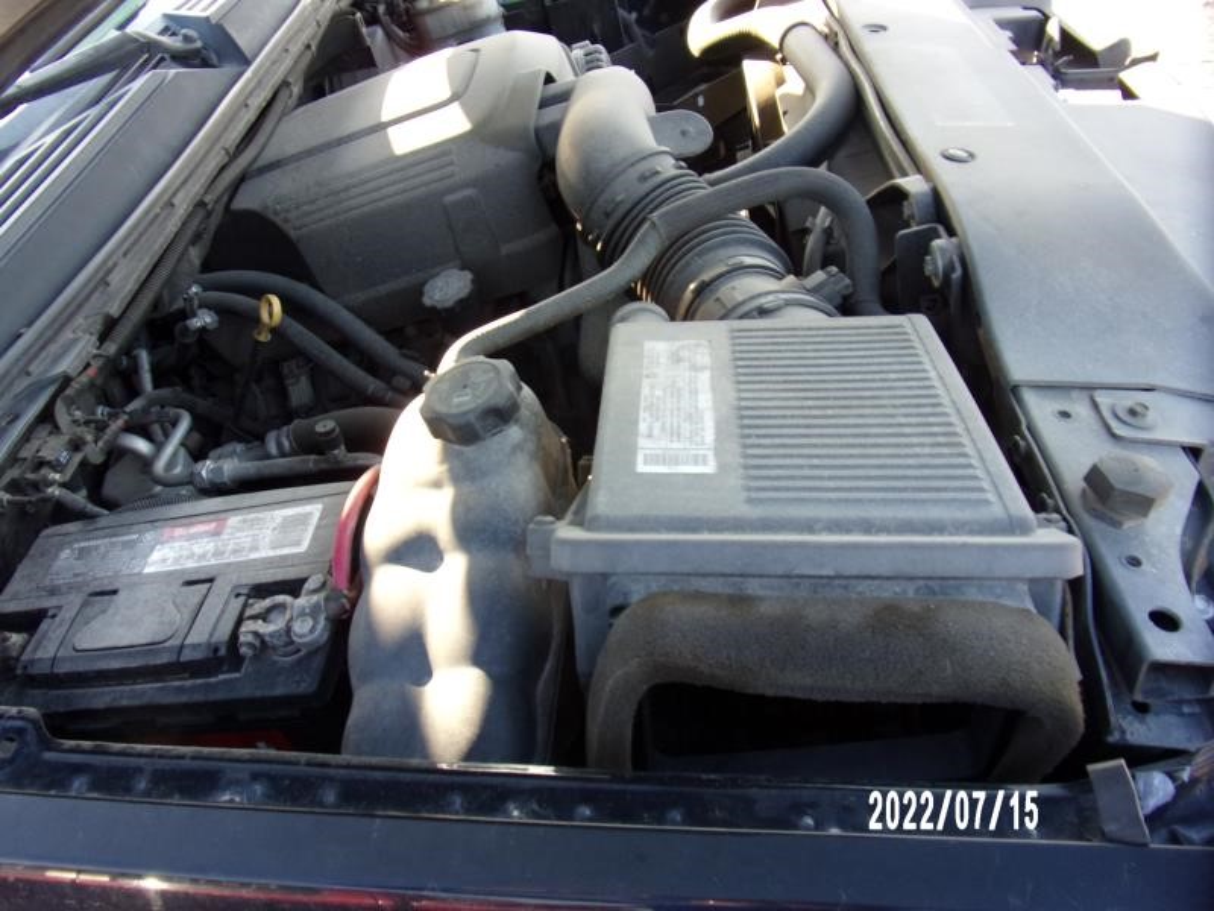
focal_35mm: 24
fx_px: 842
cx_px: 607
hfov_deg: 71.6
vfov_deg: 56.8
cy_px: 456
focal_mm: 4.3
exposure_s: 1/60
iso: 80
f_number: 3.3
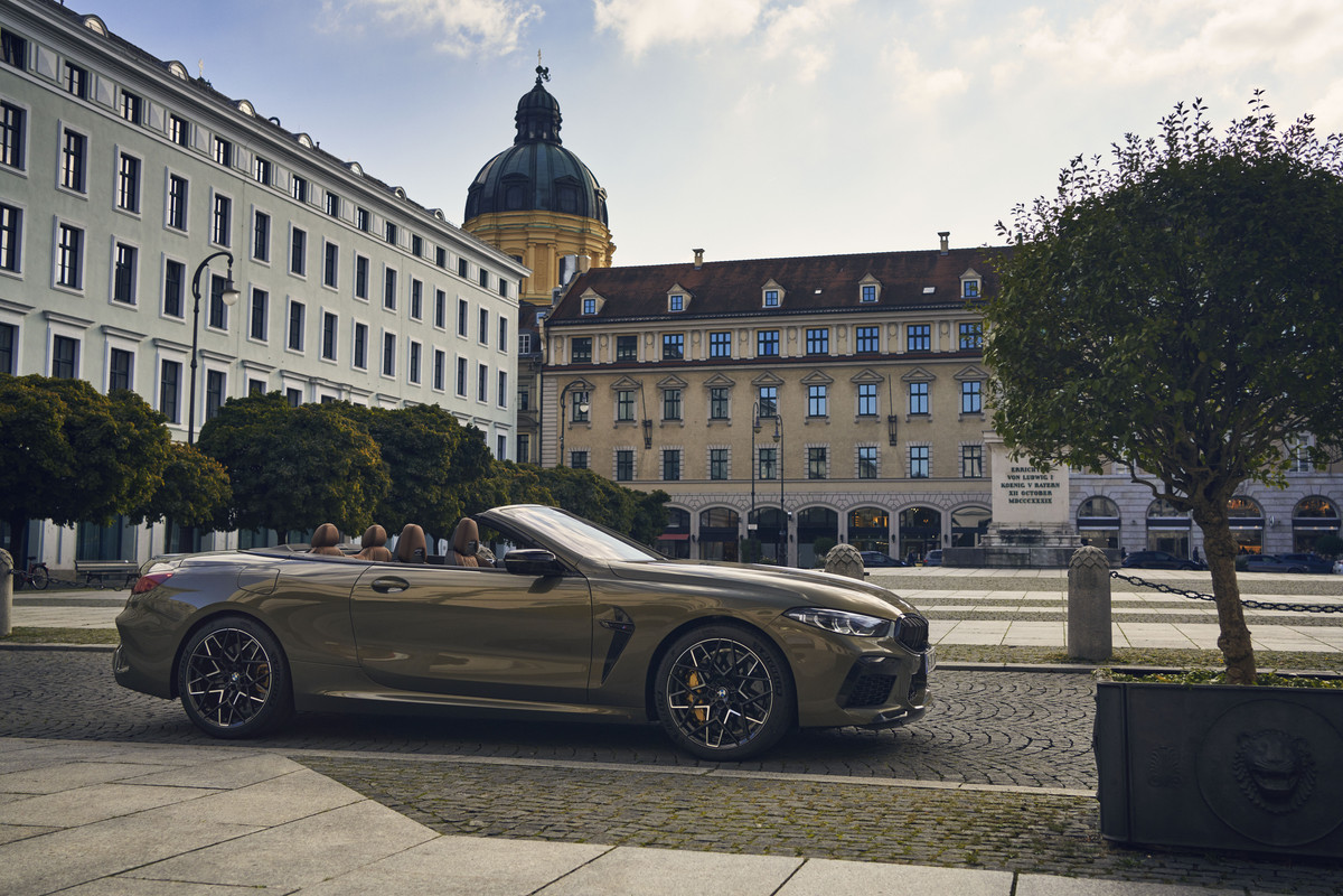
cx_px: 672
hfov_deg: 54.4
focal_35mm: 35
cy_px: 448
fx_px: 1306
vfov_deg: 37.9
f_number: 4.5
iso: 500
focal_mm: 35
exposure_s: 1/640
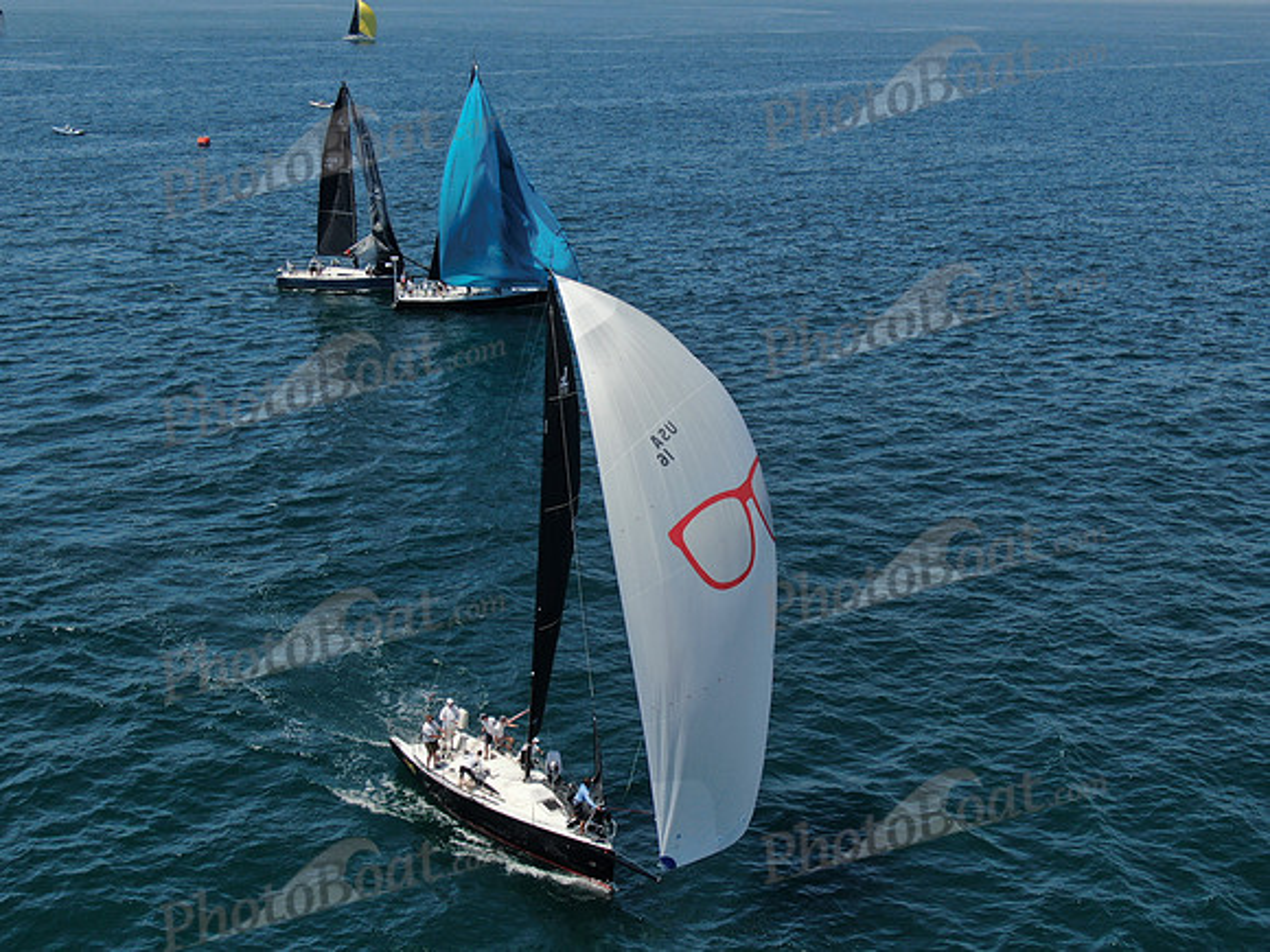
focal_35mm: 48
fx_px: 1761
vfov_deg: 30.3
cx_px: 635
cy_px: 476
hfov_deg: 39.7
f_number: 3.8
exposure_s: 1/1000
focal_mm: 8.6
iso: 100
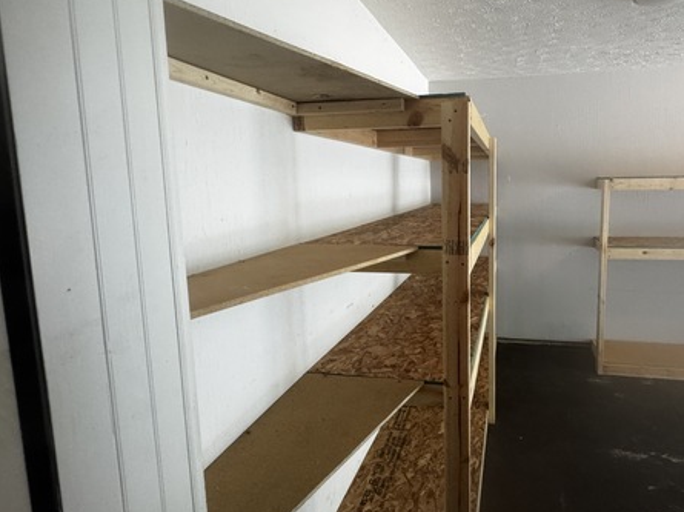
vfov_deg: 63.2
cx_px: 437
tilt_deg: -6.9
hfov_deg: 77.3
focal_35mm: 21
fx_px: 415
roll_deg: +0.9
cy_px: 226
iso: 400
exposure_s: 1/60
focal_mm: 2.22
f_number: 2.2
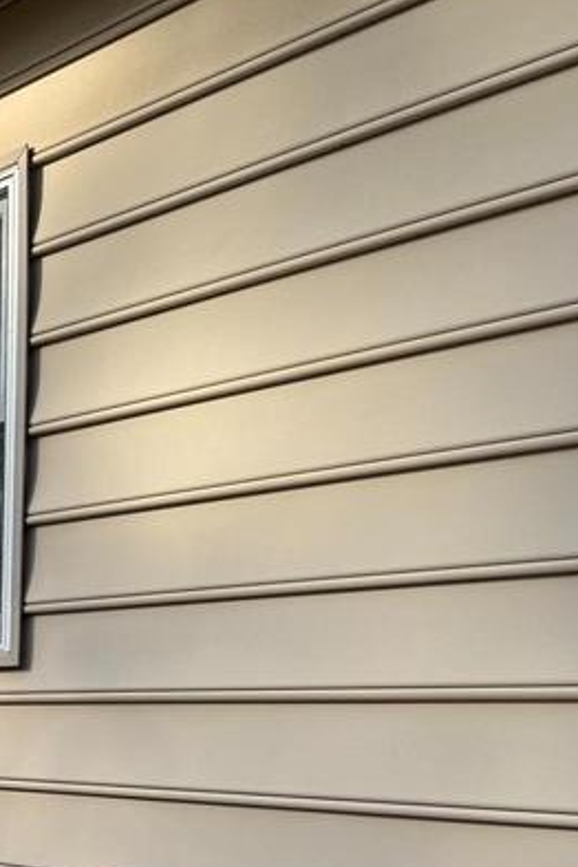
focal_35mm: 65
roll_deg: -0.2
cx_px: -501
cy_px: 792
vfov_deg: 29.6
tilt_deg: -2.0
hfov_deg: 16.8
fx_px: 1565
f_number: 1.78
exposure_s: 1/3425
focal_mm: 6.76
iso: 80
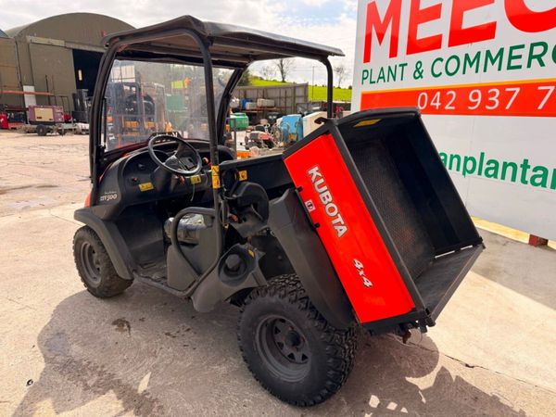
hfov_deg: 71.6
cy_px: 208
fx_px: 385
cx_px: 278
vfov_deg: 56.8
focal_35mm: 24
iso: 100
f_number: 1.78
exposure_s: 1/3425
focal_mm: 6.76
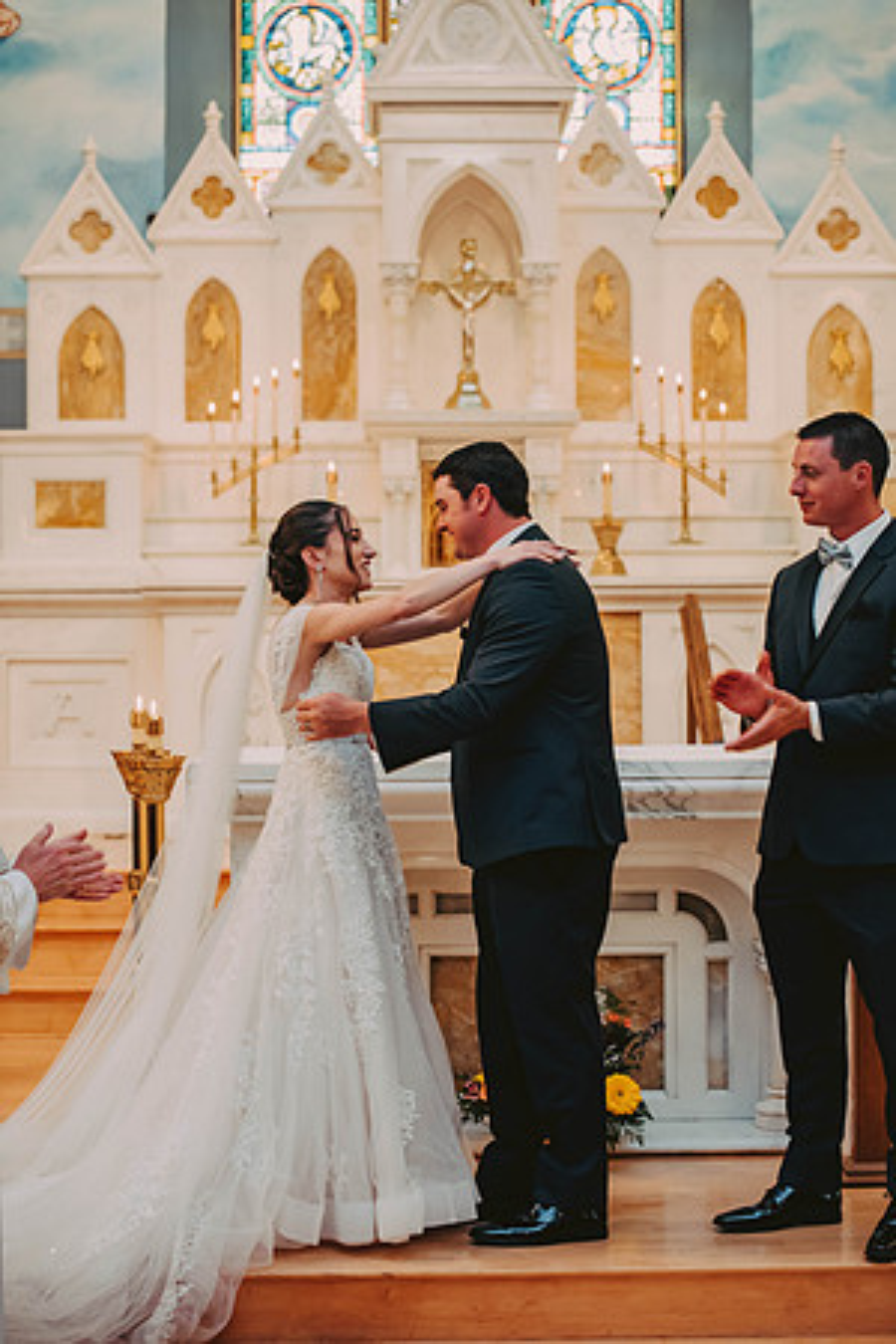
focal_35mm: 70
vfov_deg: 28.8
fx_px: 2613
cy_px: 672
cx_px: 448
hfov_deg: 19.5
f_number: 2.8
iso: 1600
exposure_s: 1/80
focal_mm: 70
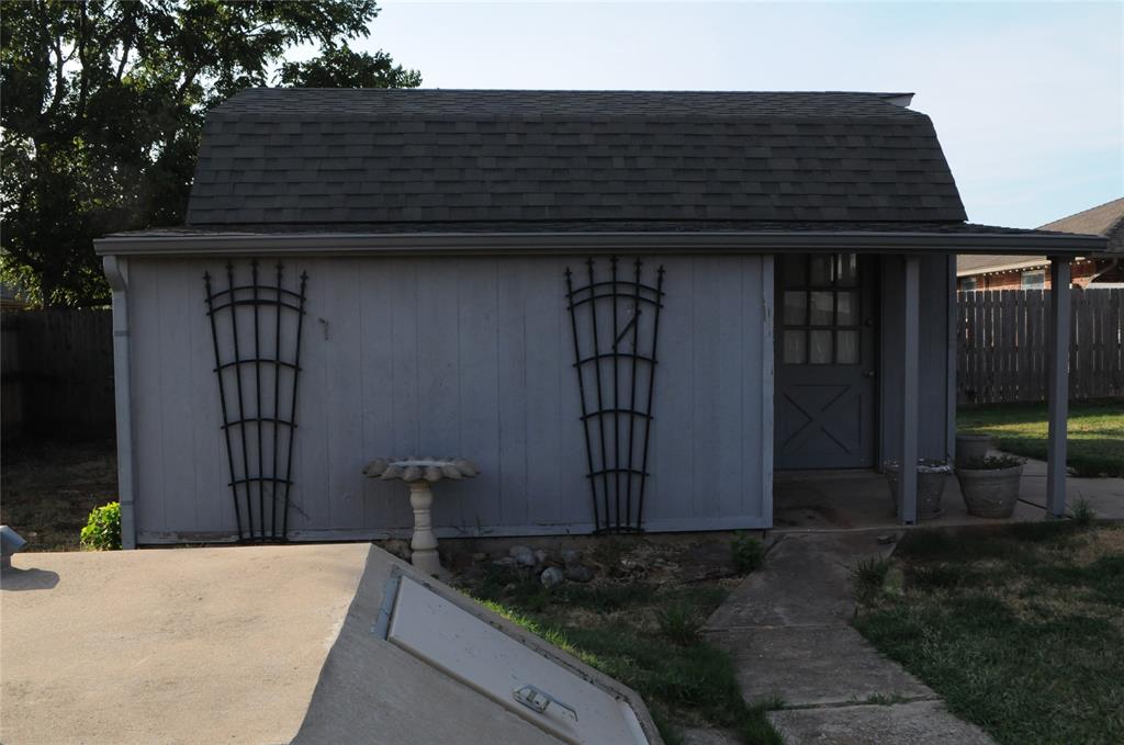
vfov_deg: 39.8
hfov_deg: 57.3
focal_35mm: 33
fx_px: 1029
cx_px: 562
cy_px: 372
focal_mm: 22
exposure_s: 1/500
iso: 800
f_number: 11
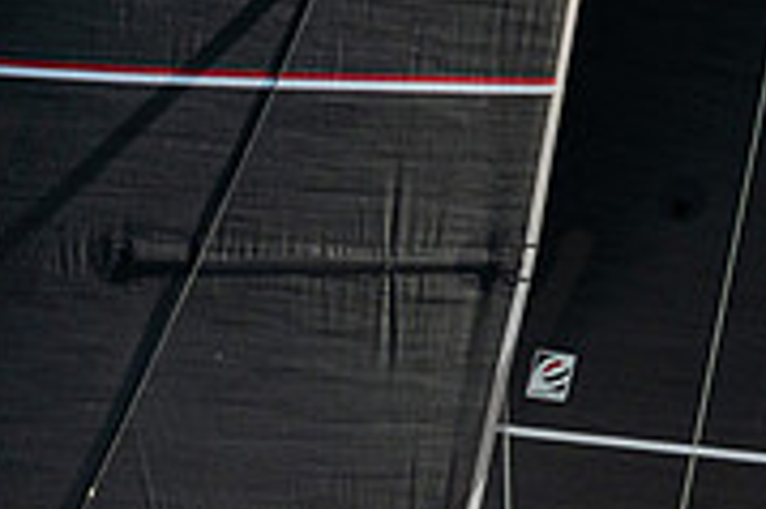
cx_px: 760
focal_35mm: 779
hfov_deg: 2.6
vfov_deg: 1.8
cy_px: 536
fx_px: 16560
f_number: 11
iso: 400
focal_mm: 190
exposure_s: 1/1600
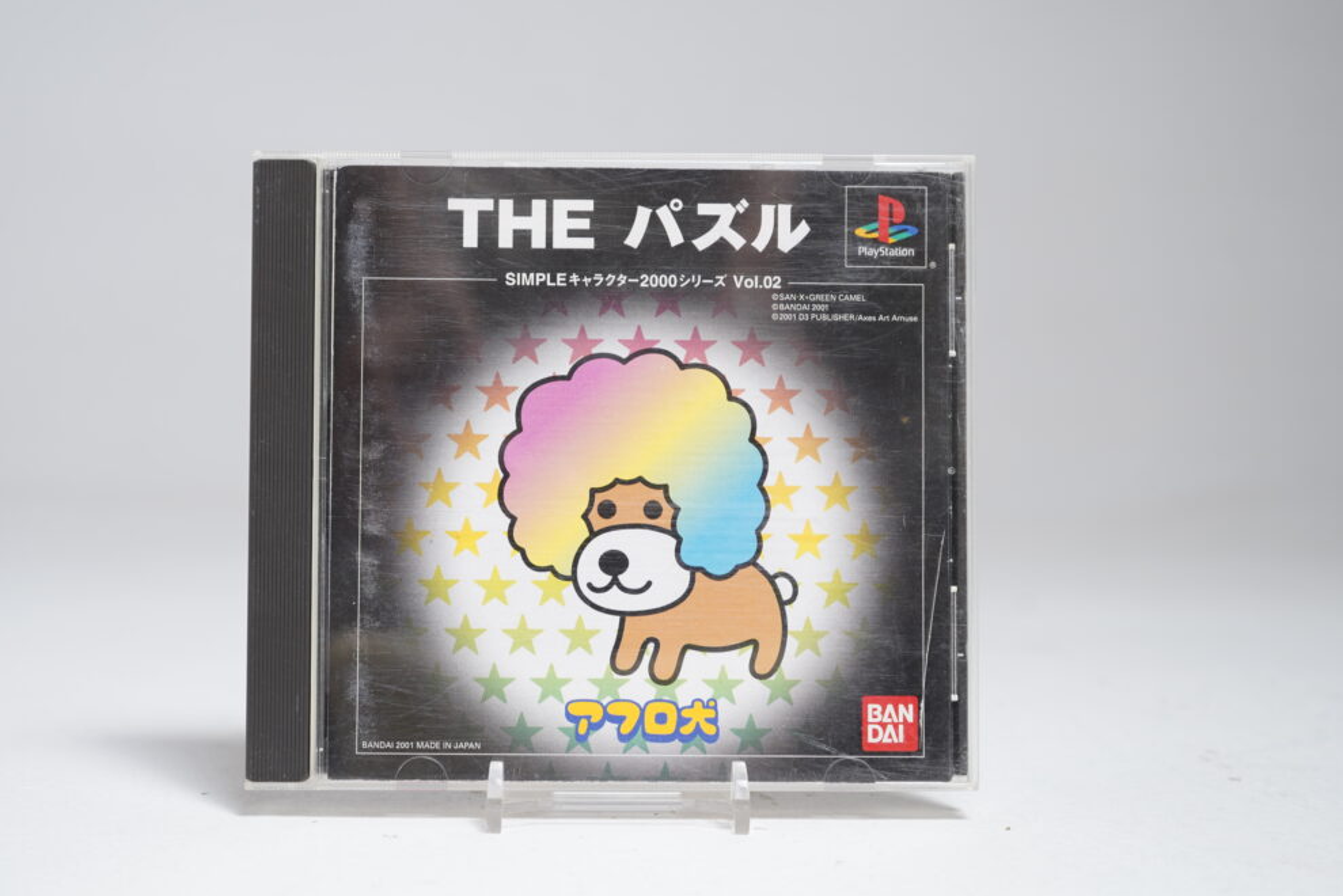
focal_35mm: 57
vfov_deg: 23.8
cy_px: 443
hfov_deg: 35.0
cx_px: 608
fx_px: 2127
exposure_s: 1/5
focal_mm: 47
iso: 100
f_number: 5.6
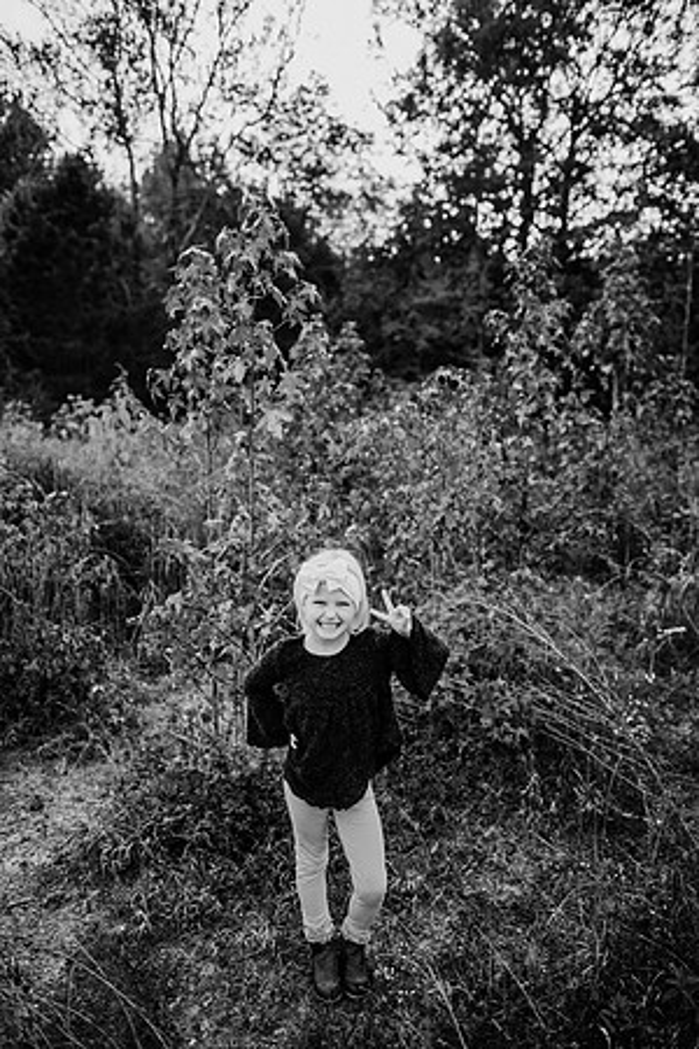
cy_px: 524
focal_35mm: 24
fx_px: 699
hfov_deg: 53.1
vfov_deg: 73.7
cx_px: 350
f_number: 2.5
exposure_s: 1/1000
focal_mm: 24
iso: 200
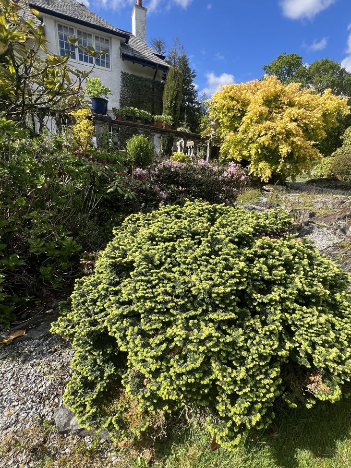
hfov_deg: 77.3
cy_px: 248
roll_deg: -6.4
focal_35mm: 16
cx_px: 208
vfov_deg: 94.4
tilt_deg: -18.3
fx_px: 216
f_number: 1.8
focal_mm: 1.57
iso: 32
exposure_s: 1/732
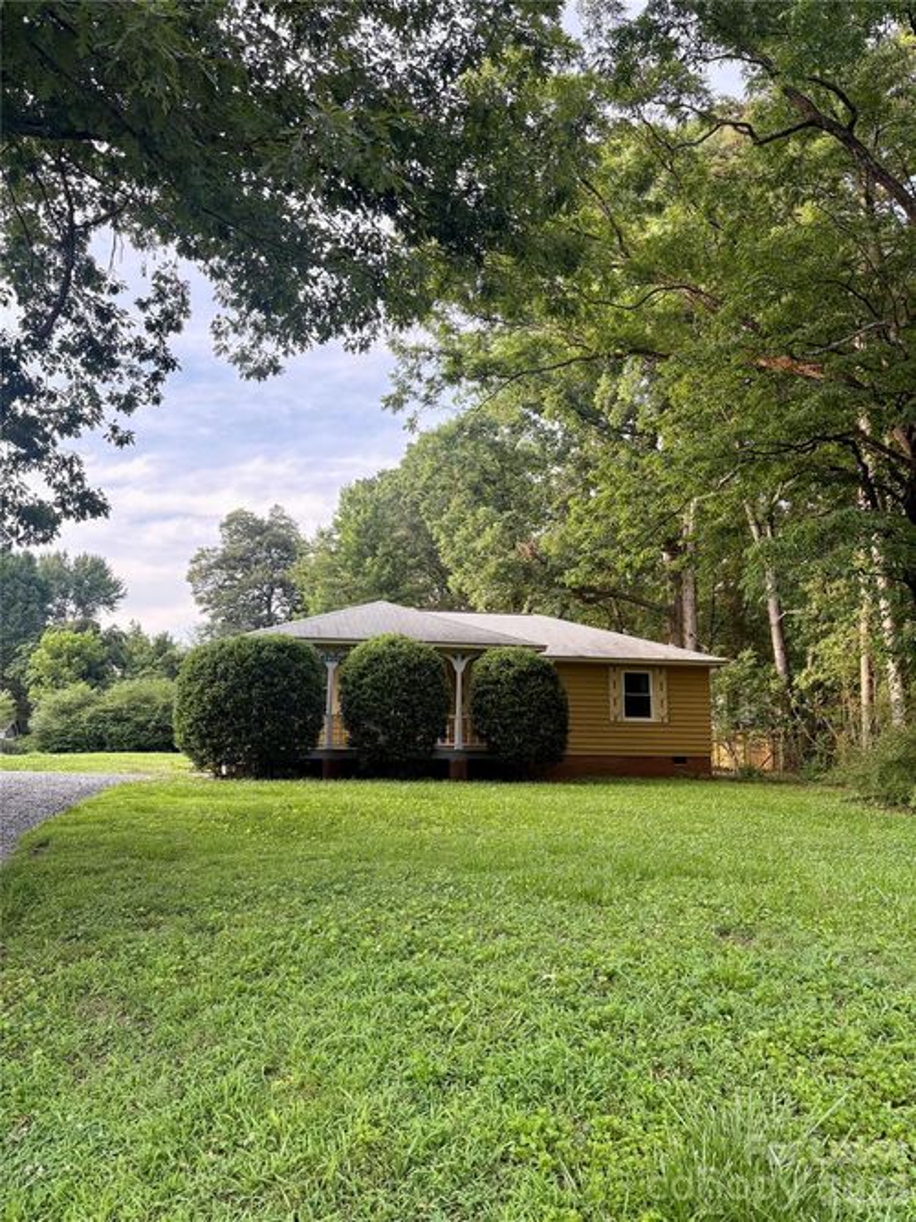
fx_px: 918
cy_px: 611
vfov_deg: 67.3
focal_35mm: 26
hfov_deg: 53.0
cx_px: 458
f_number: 1.6
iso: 64
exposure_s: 1/230
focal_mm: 5.96
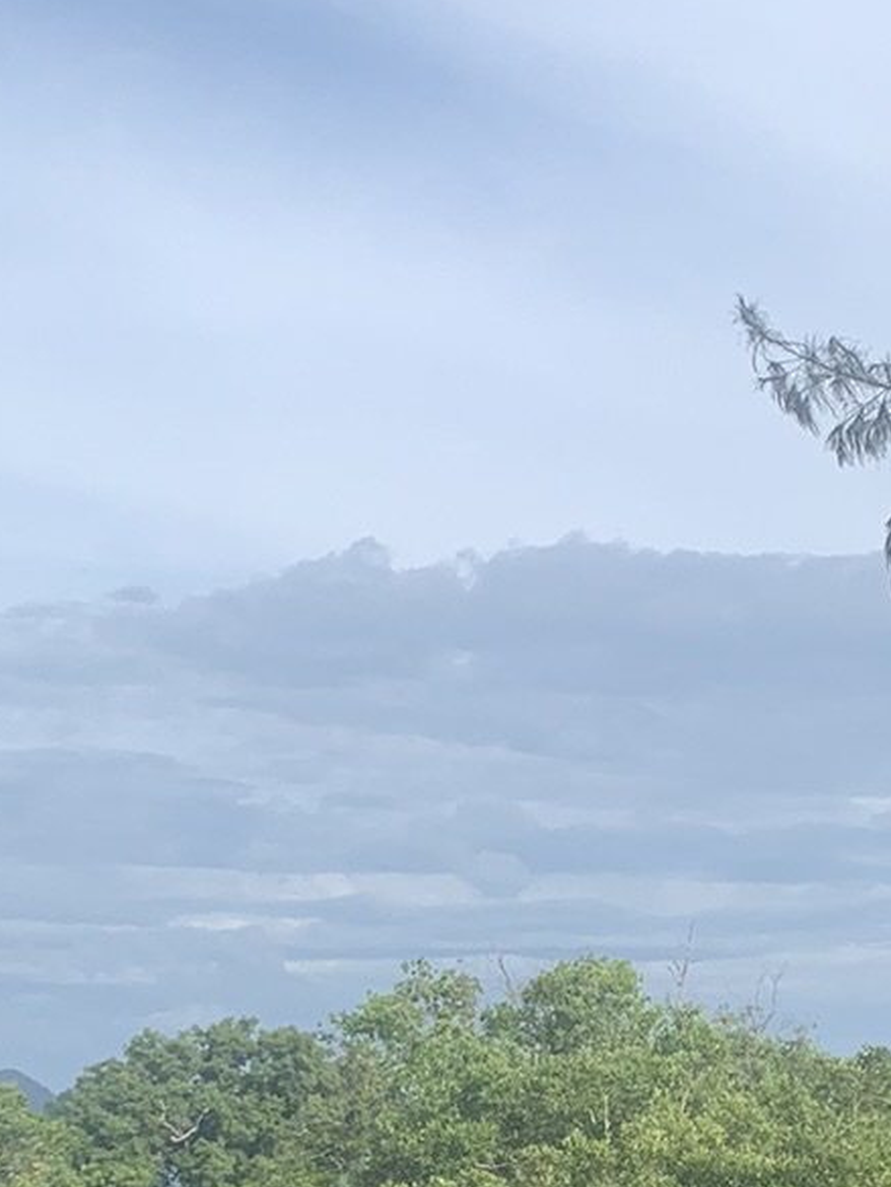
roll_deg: +0.0
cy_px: 1219
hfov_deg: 16.1
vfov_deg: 20.7
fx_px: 3122
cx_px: 700
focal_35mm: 91
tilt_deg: +0.6
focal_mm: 4.25
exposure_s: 1/2309
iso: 25
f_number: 1.8
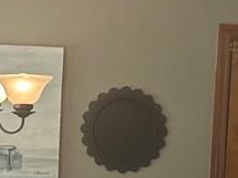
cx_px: 66
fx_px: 1230
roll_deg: -2.5
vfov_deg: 8.3
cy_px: 161
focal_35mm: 179
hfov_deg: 11.0
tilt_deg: -4.1
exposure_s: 1/120
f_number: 1.78
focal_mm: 6.86
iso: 125
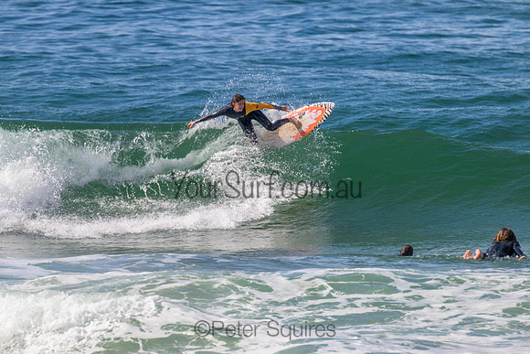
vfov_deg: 1.7
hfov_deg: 2.6
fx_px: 11780
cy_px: 177
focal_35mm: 800
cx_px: 265
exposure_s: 1/2000
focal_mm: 800
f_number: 11
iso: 1250
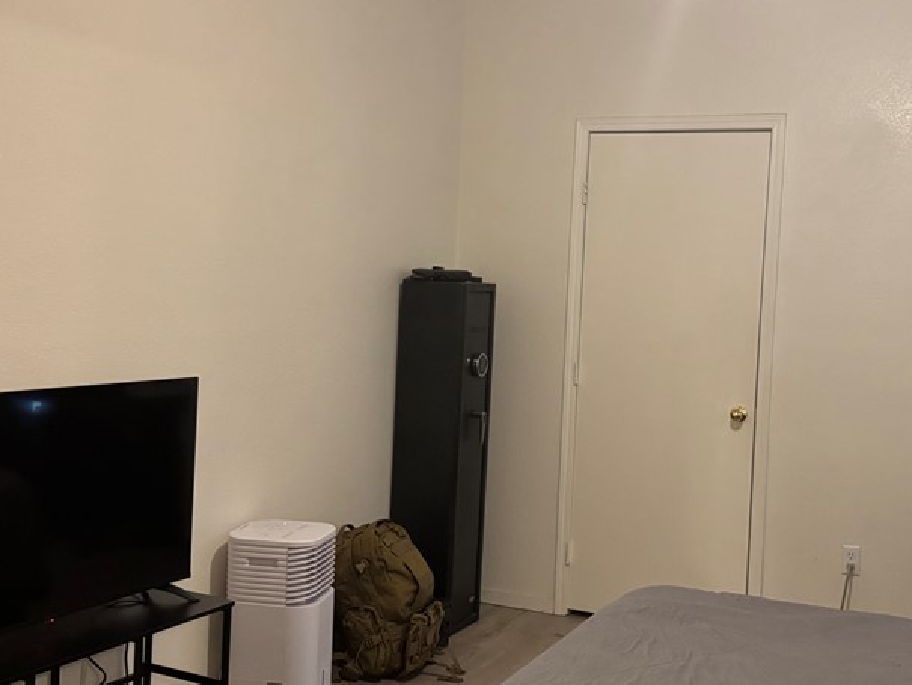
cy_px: 315
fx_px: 1159
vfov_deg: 32.9
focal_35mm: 44
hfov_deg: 42.7
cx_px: 552
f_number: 1.6
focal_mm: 5.96
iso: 400
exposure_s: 1/60
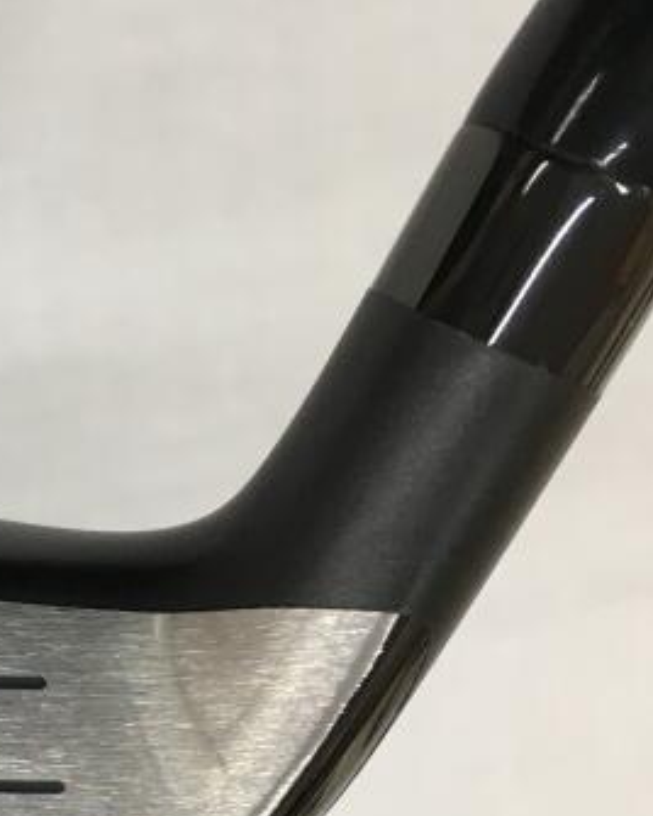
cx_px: -309
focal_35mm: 81
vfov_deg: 23.4
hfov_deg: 17.2
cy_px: 560
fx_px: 1957
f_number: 2.2
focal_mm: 4.15
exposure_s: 1/33
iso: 32
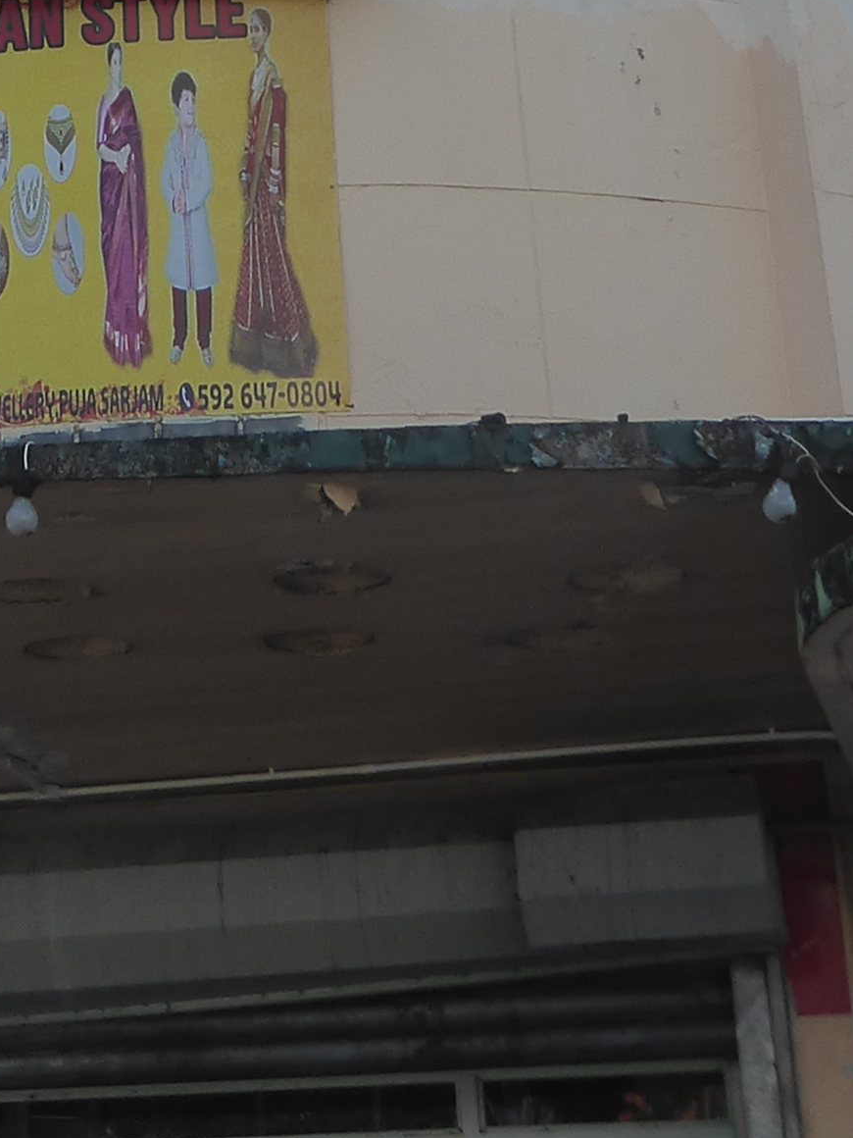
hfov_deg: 14.6
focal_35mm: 100
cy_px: -220
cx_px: 2
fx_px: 3286
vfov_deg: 18.6
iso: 160
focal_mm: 5
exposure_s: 1/1300
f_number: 3.5
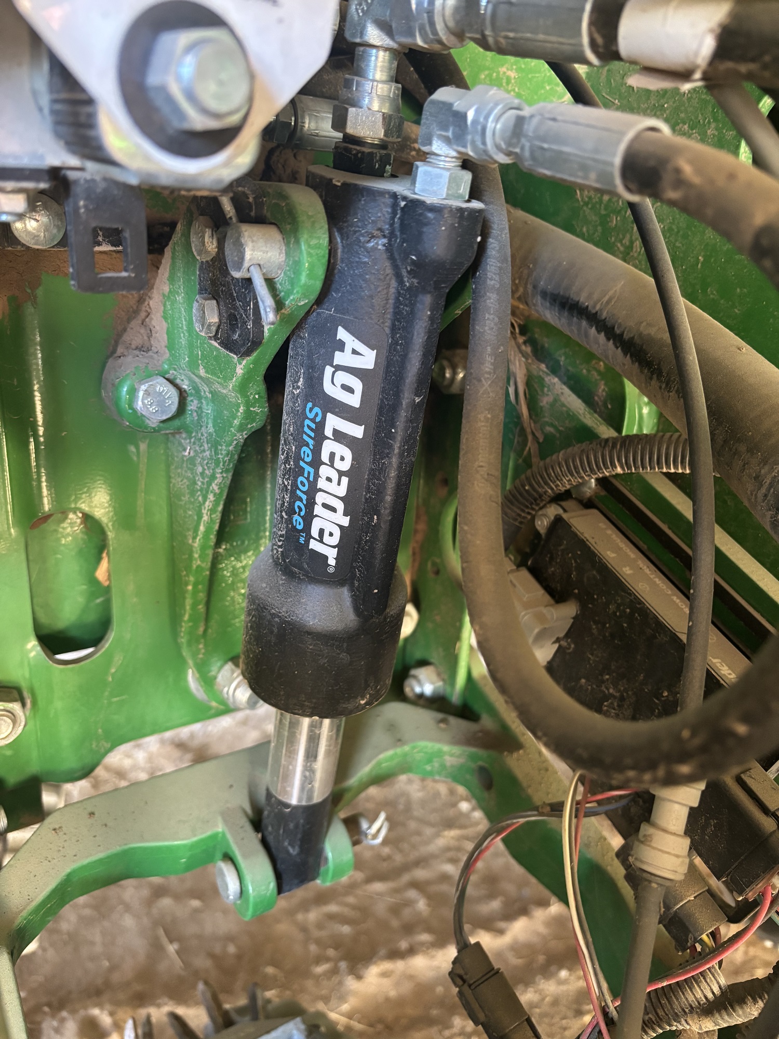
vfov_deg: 67.3
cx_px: 390
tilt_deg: -16.5
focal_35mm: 26
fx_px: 780
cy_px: 520
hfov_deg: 53.1
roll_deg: -7.0
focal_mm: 5.96
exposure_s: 1/51
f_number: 1.6
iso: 500
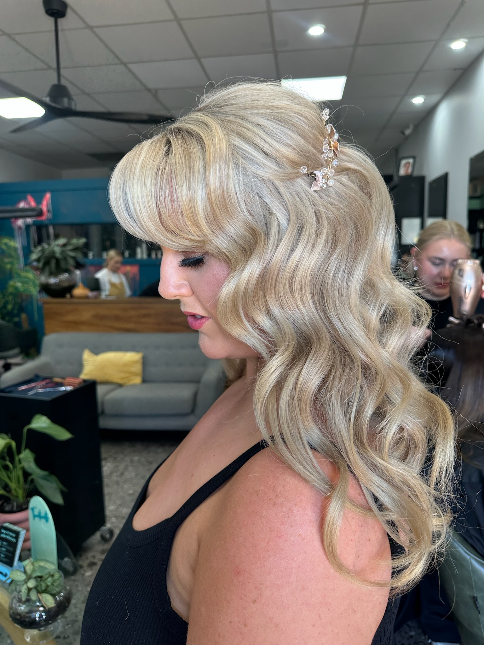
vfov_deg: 71.6
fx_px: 447
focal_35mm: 24
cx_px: 242
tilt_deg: -6.9
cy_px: 322
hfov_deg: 56.8
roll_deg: +0.7
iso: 80
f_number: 1.78
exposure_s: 1/100
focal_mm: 6.86
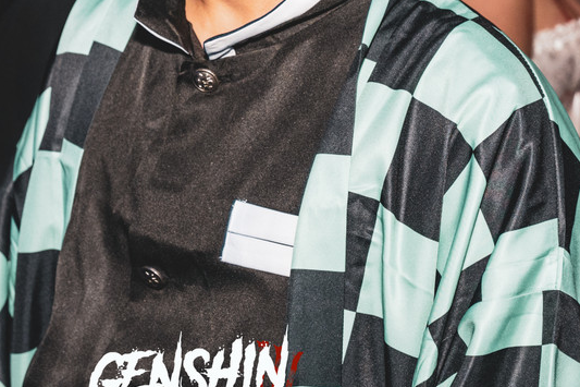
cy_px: -2
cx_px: 240
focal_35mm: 141
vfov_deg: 9.7
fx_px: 2271
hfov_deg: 14.5
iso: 1250
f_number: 4.5
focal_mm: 54.7
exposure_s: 1/50
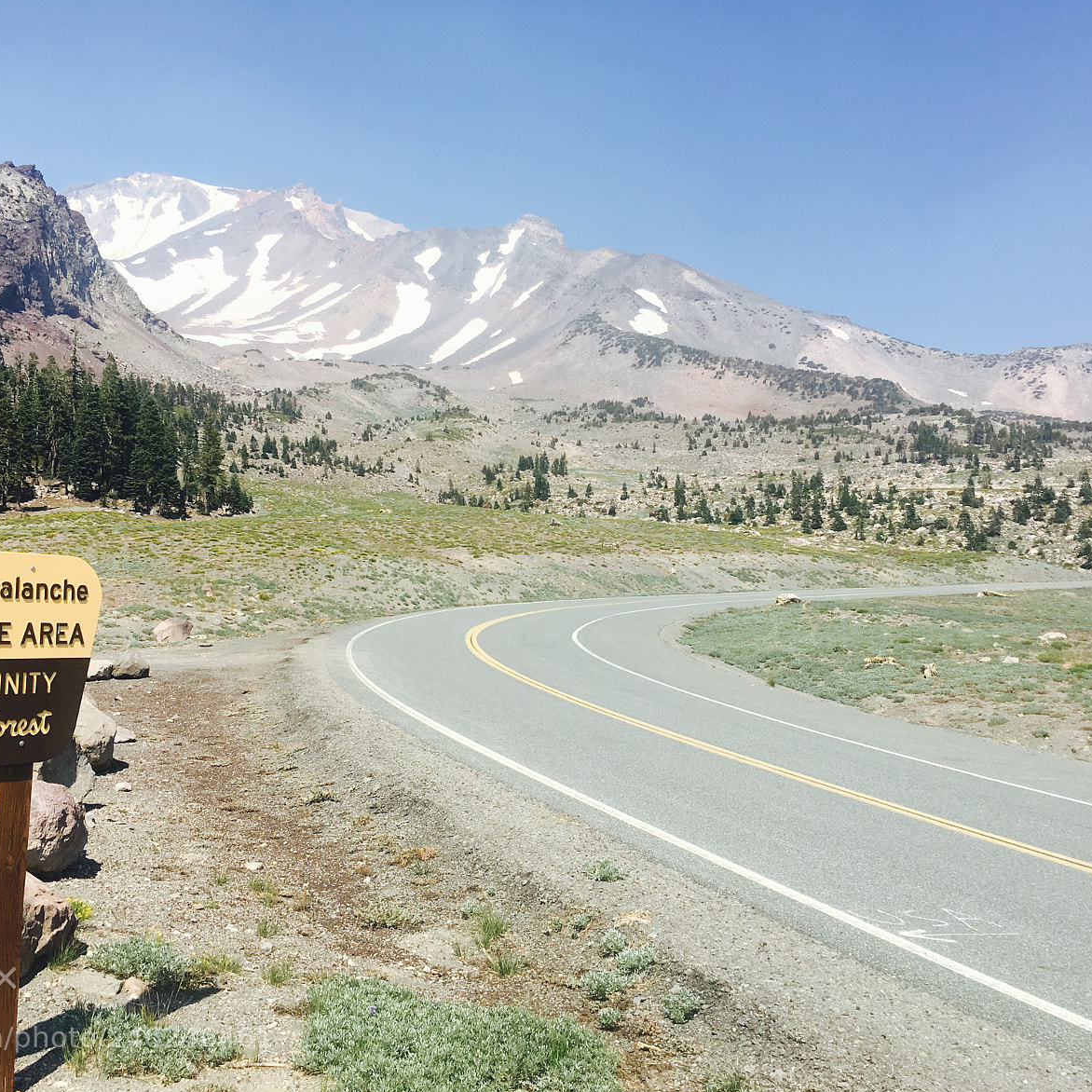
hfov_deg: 47.2
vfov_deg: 47.2
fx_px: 1249
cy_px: 552
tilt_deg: +3.5
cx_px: 530
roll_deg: -1.2
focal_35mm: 35
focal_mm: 4.15
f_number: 2.2
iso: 25
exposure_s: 1/1637
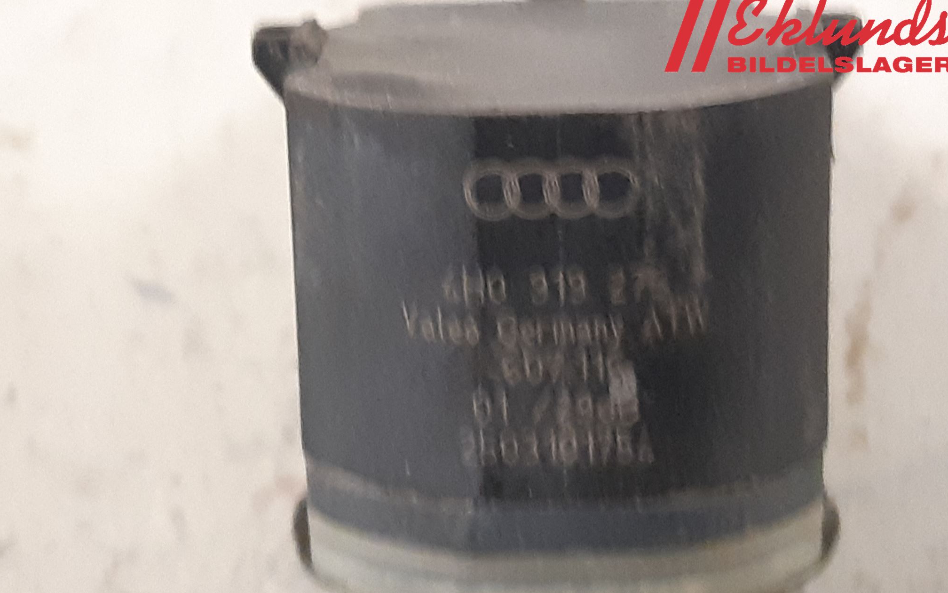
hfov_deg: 66.5
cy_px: 354
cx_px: 472
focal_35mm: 28
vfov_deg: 44.3
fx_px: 723
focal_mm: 3.93
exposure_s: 1/25
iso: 320
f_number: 1.7
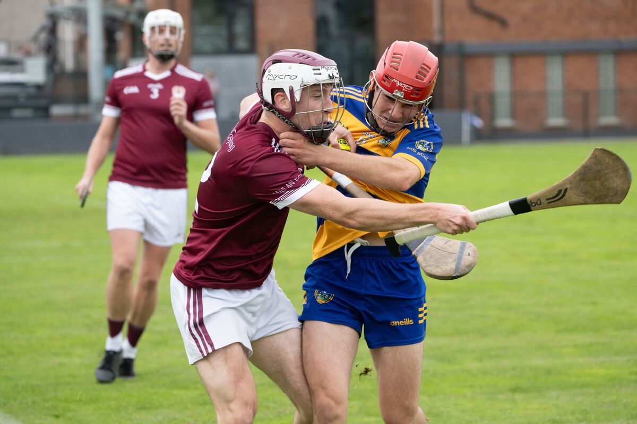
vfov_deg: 7.6
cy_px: 212
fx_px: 3185
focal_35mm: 180
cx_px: 318
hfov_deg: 11.4
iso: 1400
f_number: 5.6
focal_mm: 180
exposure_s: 1/1000
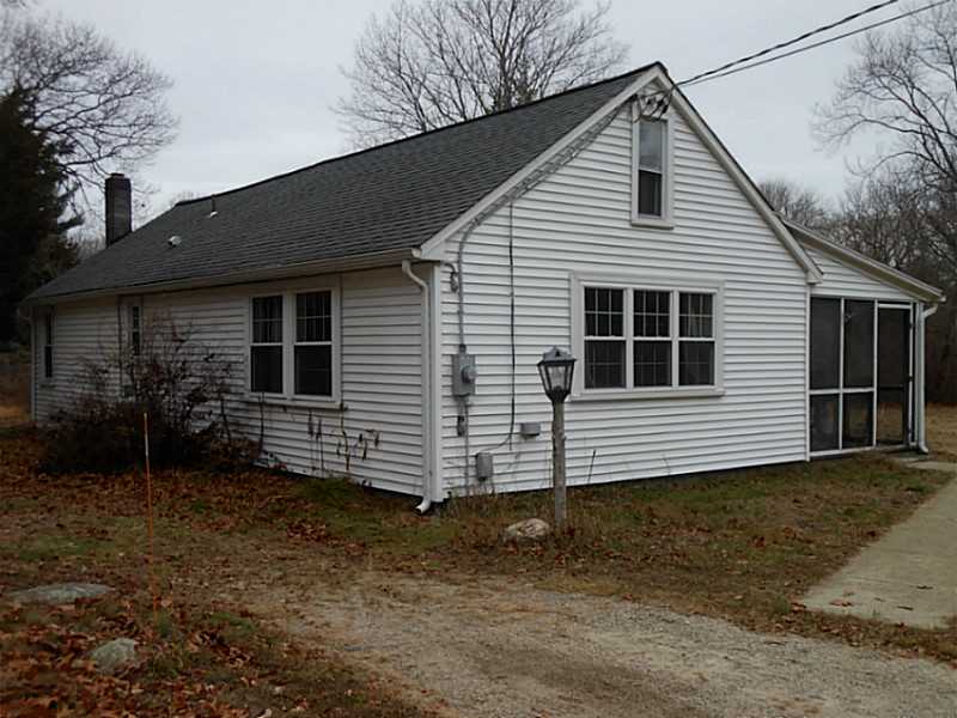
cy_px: 359
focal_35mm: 38
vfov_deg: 37.7
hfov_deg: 49.0
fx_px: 1051
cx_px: 478
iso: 80
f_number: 3.6
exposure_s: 1/80
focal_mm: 6.8
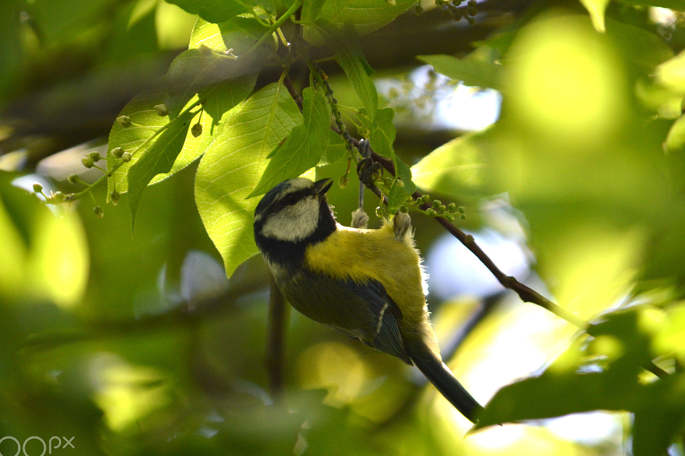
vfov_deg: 2.5
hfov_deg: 3.8
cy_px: 242
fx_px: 10268
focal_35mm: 540
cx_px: 358
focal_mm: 300
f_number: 5.6
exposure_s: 1/500
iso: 640
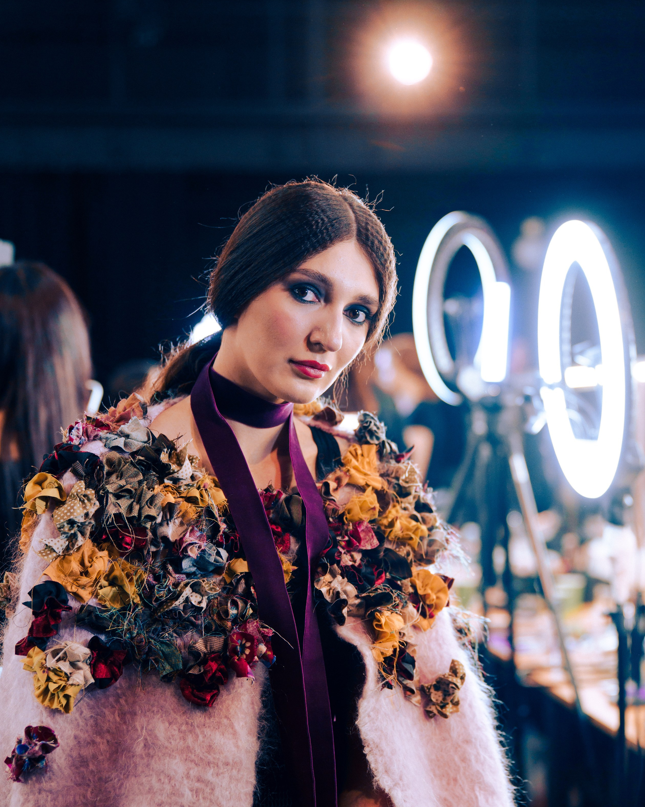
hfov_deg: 21.3
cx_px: 313
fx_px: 1718
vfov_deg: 26.4
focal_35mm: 72
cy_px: 487
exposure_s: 1/200
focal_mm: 59
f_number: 2.2
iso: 640
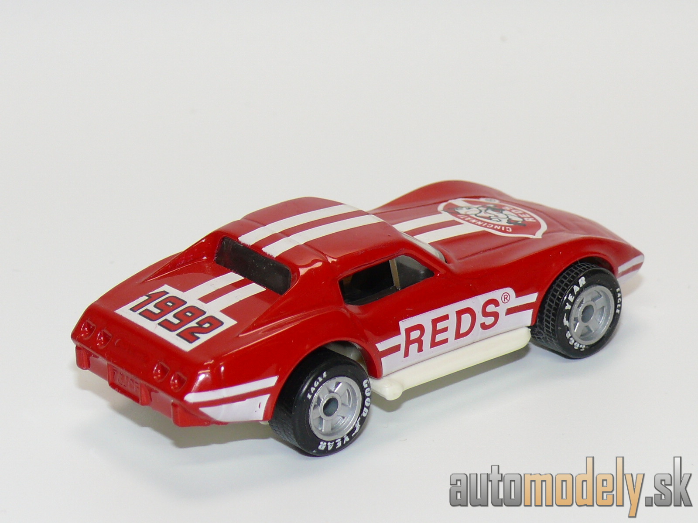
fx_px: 2581
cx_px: 349
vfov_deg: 11.6
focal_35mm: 128
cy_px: 262
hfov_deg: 15.4
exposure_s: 1/30
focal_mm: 15.2
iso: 100
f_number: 4
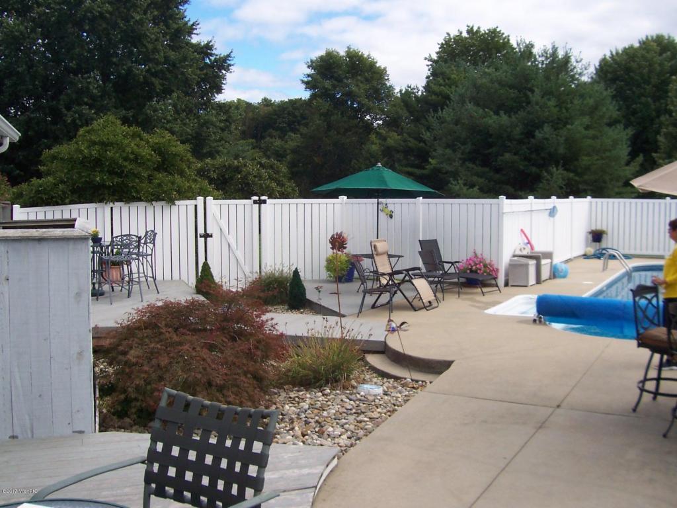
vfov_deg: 38.7
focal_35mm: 37
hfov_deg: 50.1
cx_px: 338
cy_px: 254
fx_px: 724
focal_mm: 5.6
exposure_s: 1/350
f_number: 5.6
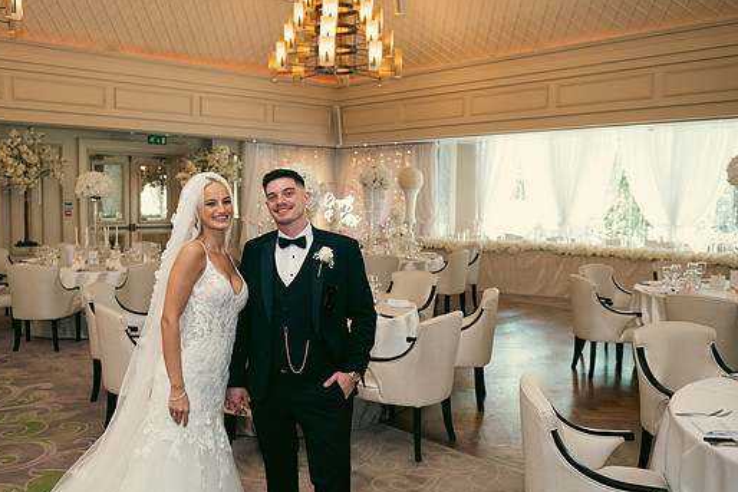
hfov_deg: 54.3
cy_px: 250
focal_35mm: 35
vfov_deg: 37.9
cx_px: 329
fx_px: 718
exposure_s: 1/160
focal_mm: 31
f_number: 3.5
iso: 640
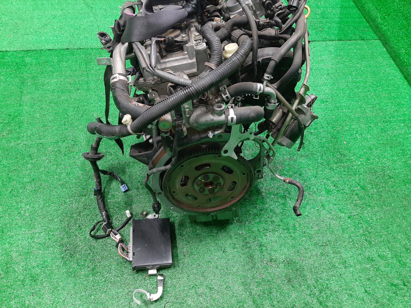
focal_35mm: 26
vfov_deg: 53.1
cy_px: 154
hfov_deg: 67.3
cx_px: 206
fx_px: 309
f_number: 1.7
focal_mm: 3.93
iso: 200
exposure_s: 1/50
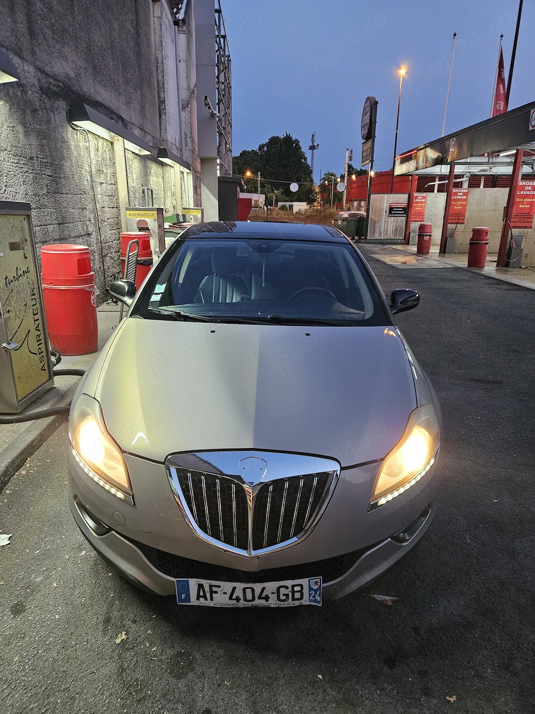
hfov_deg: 58.9
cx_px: 268
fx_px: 474
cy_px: 357
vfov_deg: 73.9
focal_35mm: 23
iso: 640
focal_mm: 5.4
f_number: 1.8
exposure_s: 1/50
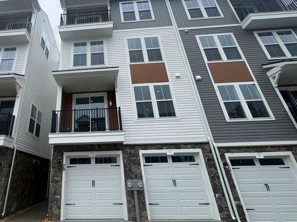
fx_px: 172
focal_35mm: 20
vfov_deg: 65.8
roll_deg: -0.1
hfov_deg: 78.1
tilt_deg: +25.5
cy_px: 99
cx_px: 91
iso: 50
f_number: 2.2
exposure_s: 1/2273
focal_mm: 2.22
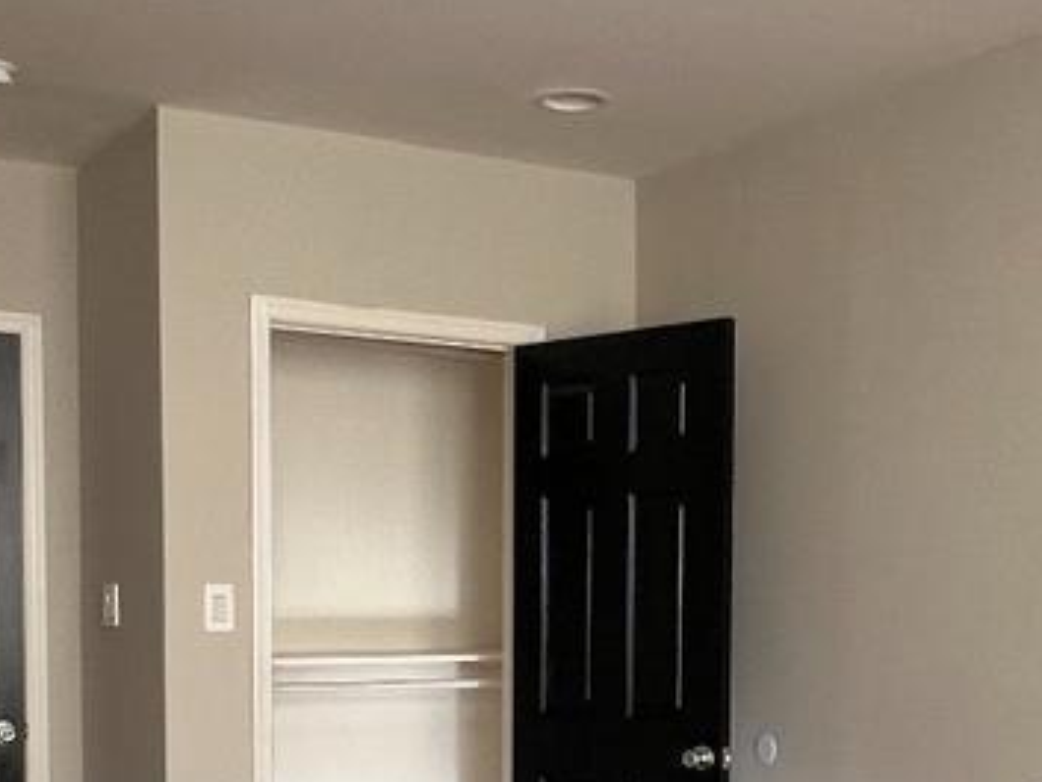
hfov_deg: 36.1
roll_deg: -0.1
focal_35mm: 53
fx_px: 1596
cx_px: 573
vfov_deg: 26.6
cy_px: 711
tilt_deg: -3.9
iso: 80
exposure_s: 1/99
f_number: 1.8
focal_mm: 1.57
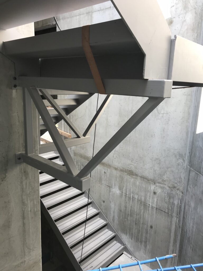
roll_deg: -0.2
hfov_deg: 49.7
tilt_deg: -13.1
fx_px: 219
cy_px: 136
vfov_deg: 63.4
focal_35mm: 28
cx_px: 102
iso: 20
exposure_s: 1/129
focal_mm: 3.99
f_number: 1.8
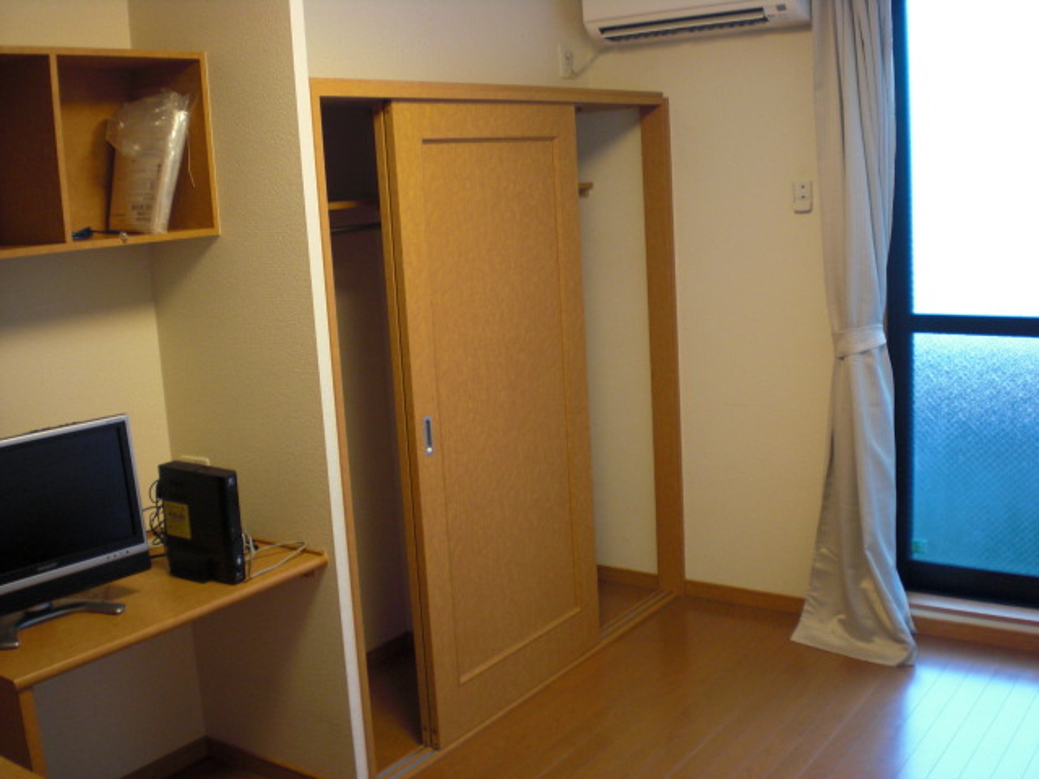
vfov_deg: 37.7
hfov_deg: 49.0
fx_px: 1141
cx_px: 520
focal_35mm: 38
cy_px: 390
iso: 200
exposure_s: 1/30
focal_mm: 6.3
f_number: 3.1
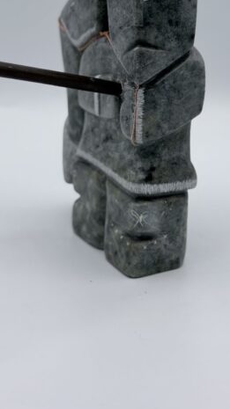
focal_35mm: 90
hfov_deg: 13.4
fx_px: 977
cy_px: 84
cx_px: 109
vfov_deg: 23.3
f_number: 1.78
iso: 64
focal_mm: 6.76
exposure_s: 1/1931
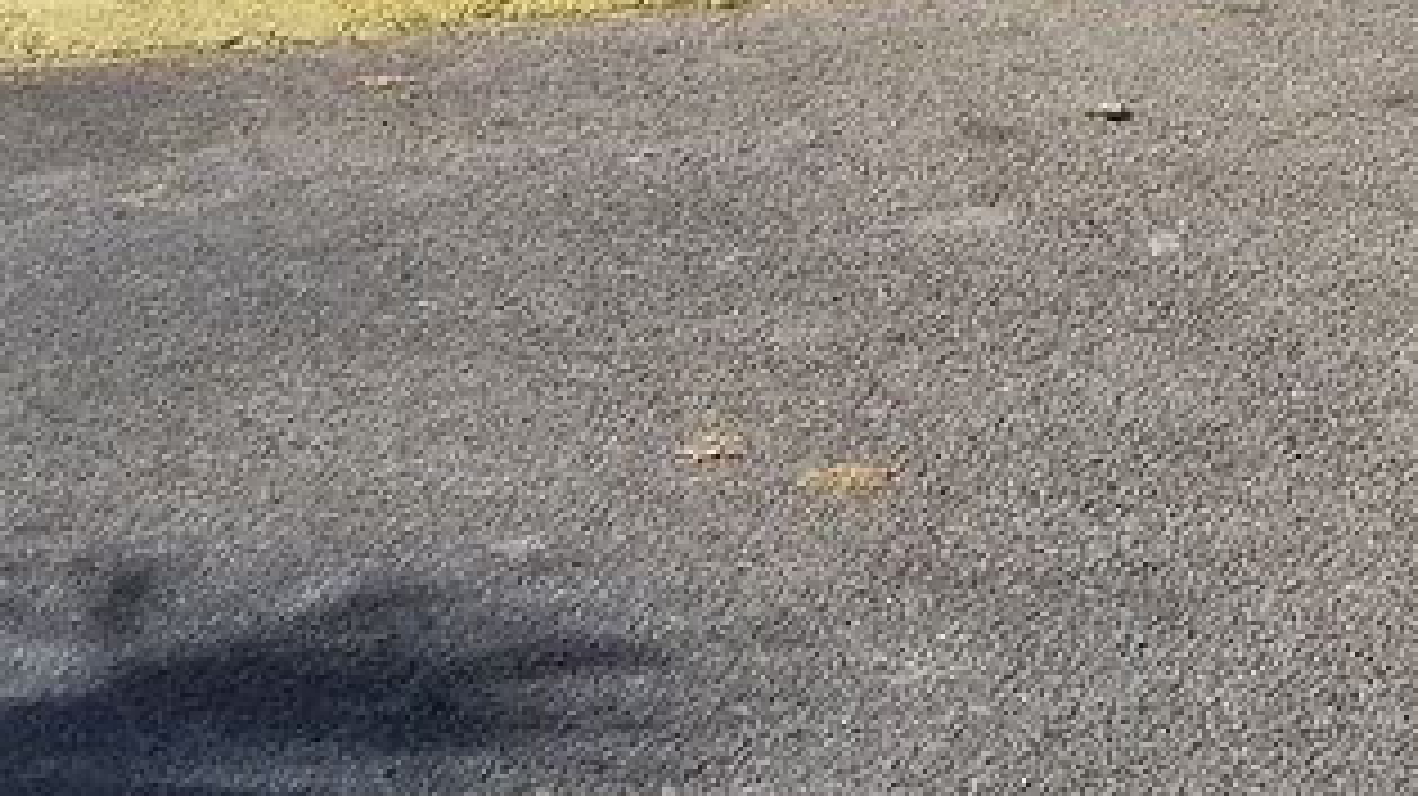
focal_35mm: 144
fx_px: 5413
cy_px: -1655
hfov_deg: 12.5
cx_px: 3142
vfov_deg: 7.4
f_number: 1.7
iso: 50
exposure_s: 1/2728
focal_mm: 4.25
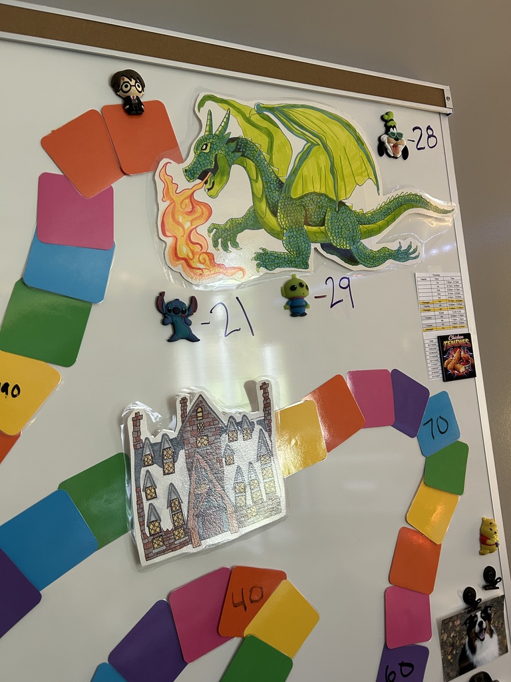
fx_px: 512
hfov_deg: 53.1
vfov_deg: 67.3
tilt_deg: +4.7
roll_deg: +5.9
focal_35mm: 26
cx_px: 256
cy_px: 341
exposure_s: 1/60
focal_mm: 5.7
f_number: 1.5
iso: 160
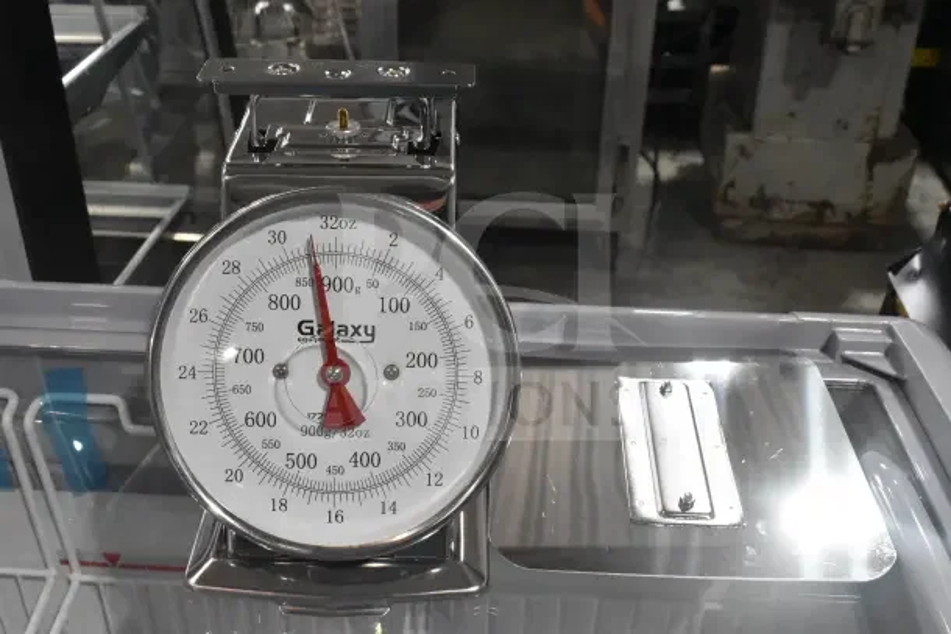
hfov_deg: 49.5
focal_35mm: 39
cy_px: 317
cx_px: 476
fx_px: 1030
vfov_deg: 34.2
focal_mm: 26
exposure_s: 1/320
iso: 6400
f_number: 9
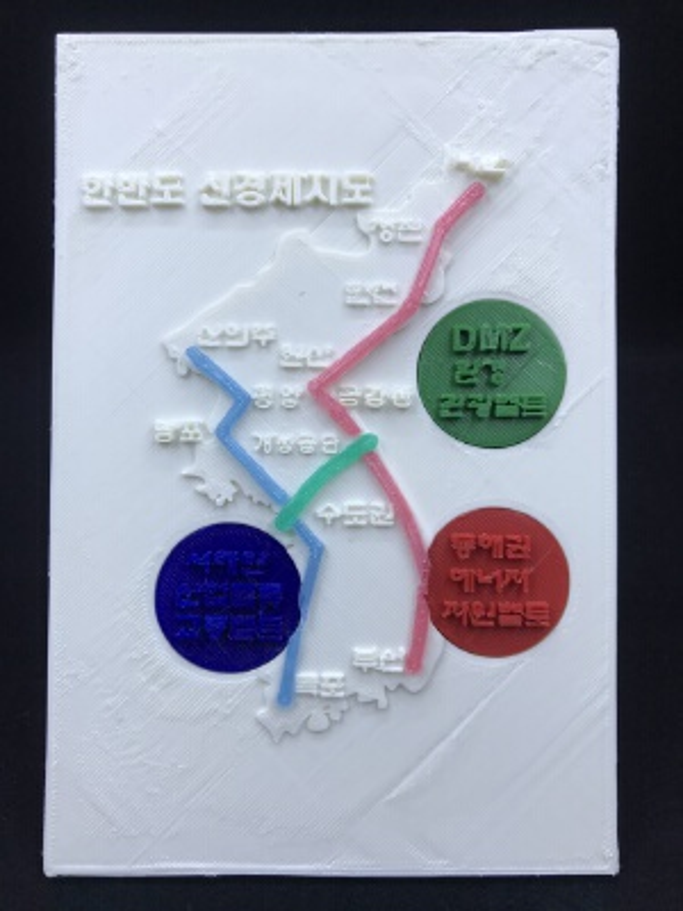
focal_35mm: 28
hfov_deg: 49.7
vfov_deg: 63.4
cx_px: 342
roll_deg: -0.4
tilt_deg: -41.3
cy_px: 456
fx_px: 737
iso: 25
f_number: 1.8
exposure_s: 1/120
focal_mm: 3.99
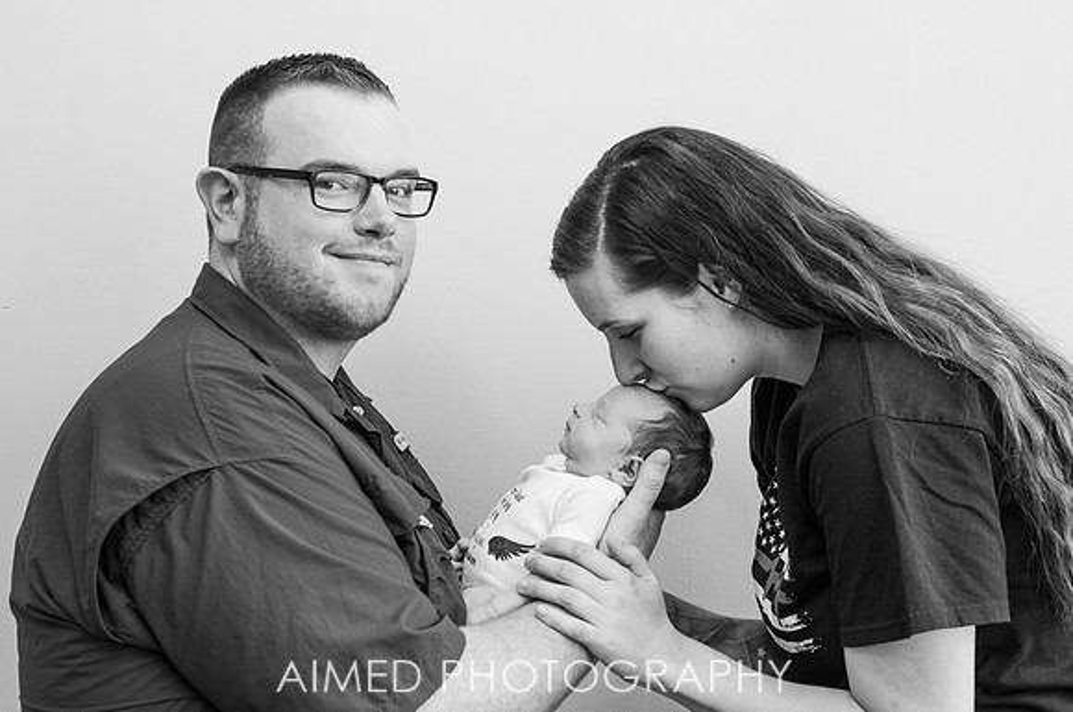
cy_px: 388
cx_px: 624
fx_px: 2026
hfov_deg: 29.6
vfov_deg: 19.9
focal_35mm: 68
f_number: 5
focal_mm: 52
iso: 1000
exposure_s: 1/250
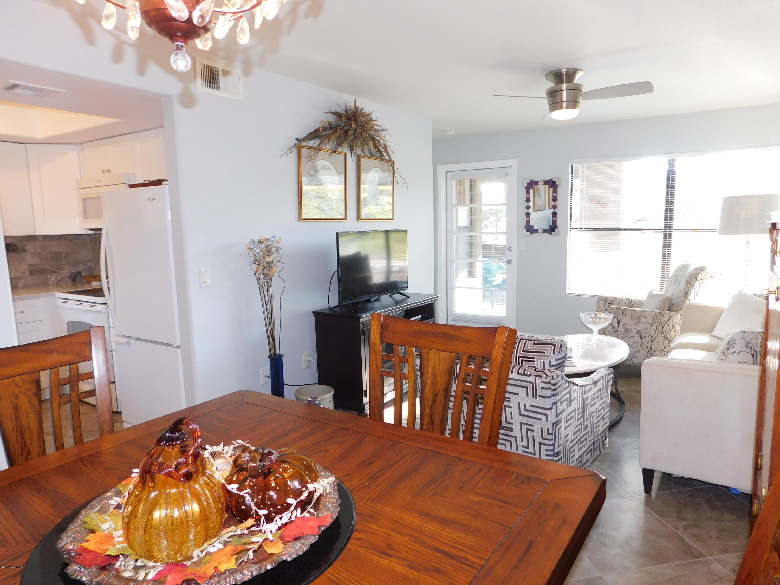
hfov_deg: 73.9
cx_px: 390
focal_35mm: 23
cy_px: 292
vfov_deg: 58.9
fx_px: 518
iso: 140
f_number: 3
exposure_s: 1/30
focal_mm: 4
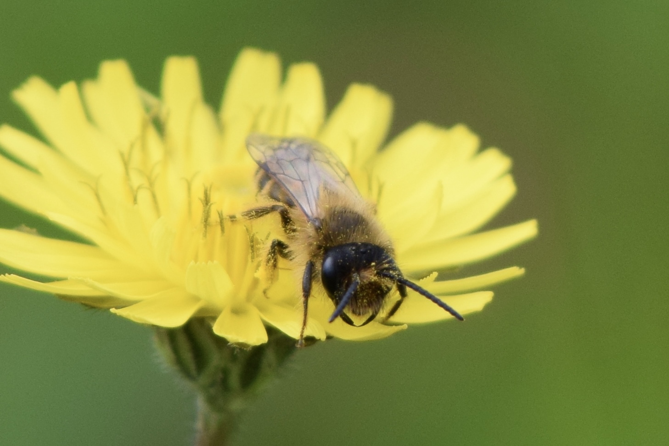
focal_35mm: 750
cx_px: 334
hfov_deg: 2.8
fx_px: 13935
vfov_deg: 1.8
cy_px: 223
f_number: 5.6
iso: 560
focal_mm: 500
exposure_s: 1/1000
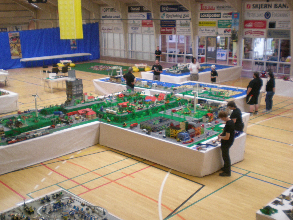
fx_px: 372
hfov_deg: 42.9
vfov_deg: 32.9
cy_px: 110
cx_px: 146
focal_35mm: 44
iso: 200
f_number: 3.5
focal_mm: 7.4
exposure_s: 1/43.3
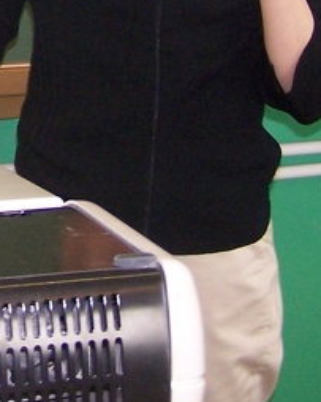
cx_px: -119
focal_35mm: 147
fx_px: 1747
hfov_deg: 10.2
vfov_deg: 12.8
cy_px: -71
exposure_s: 1/60
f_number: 2.8
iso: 140
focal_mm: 6.3
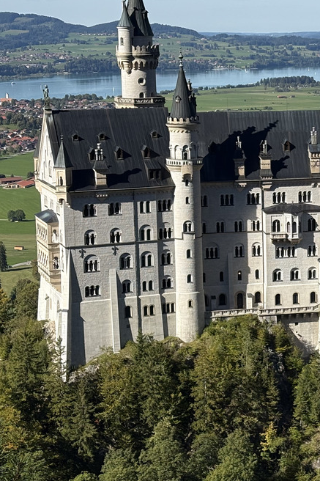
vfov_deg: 20.6
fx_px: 1321
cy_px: 199
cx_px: 415
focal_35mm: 99
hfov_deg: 13.3
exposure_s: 1/3279
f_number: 1.6
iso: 32
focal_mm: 5.96
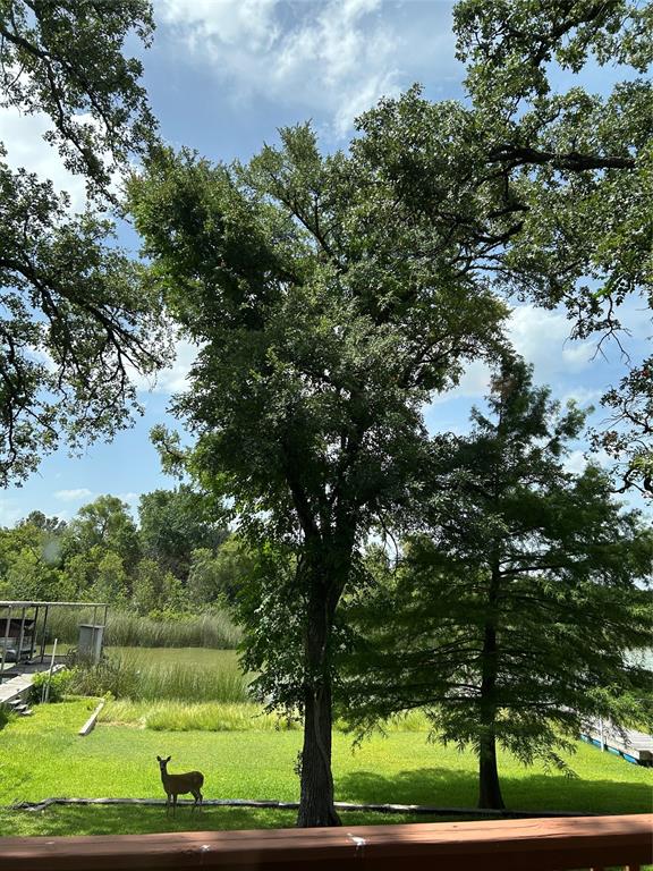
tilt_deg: +12.5
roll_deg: -2.3
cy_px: 436
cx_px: 326
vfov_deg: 67.3
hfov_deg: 53.1
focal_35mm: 26
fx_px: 654
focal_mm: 5.7
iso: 50
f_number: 1.5
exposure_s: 1/1698
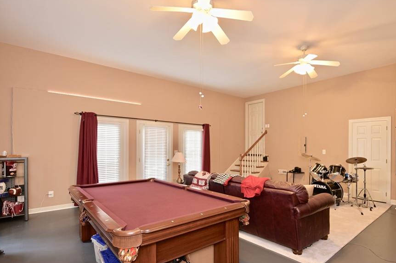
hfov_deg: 86.5
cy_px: 153
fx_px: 209
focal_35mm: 19
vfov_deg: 64.1
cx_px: 224
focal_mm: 16
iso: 640
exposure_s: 1/60
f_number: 2.8
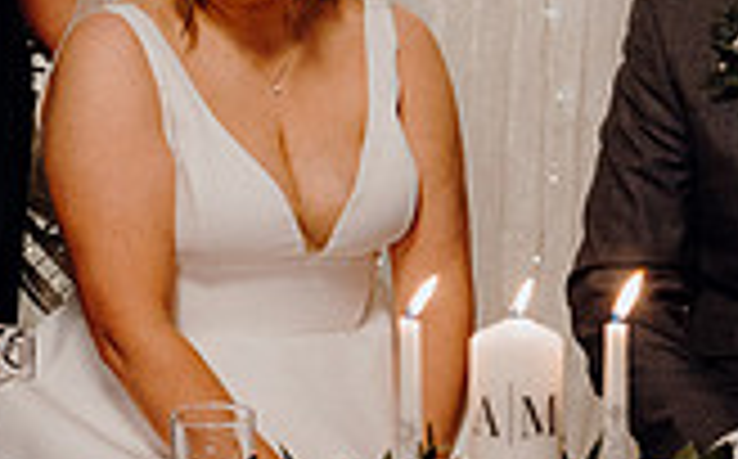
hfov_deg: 14.8
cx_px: 518
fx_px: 2832
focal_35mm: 141
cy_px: -52
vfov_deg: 9.2
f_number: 3.5
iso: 2500
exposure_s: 1/160
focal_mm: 39
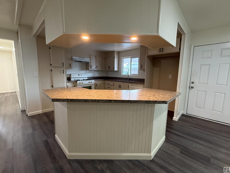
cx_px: 115
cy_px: 86
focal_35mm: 15
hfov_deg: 98.2
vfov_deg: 81.7
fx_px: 100
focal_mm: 2.22
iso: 500
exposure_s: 1/120
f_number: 2.2
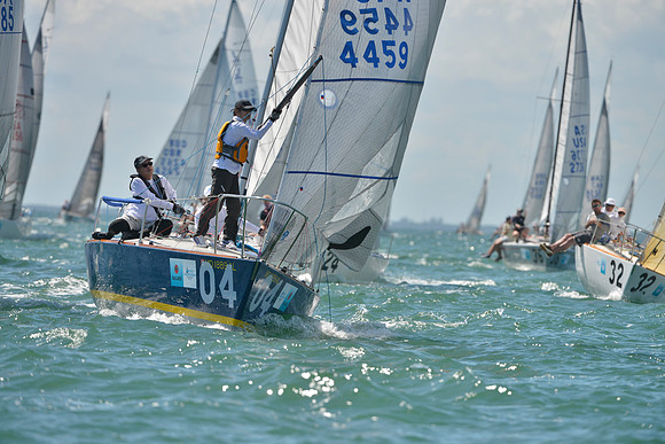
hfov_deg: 6.1
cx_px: 332
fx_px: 6282
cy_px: 222
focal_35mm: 340
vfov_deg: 4.0
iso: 200
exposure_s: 1/1250
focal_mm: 340
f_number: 6.3
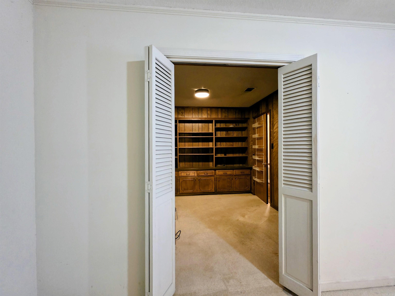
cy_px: 148
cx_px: 198
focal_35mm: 13
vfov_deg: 89.9
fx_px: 148
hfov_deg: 106.2
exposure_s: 1/60
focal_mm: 2.2
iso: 640
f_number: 1.9
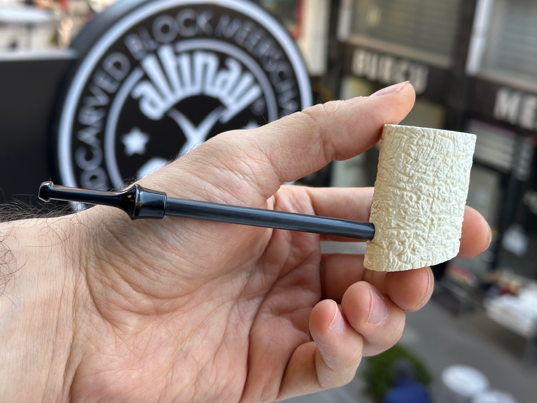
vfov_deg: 30.3
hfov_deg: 39.7
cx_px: 268
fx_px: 745
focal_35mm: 48
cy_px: 202
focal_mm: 6.86
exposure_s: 1/256
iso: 64
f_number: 1.78
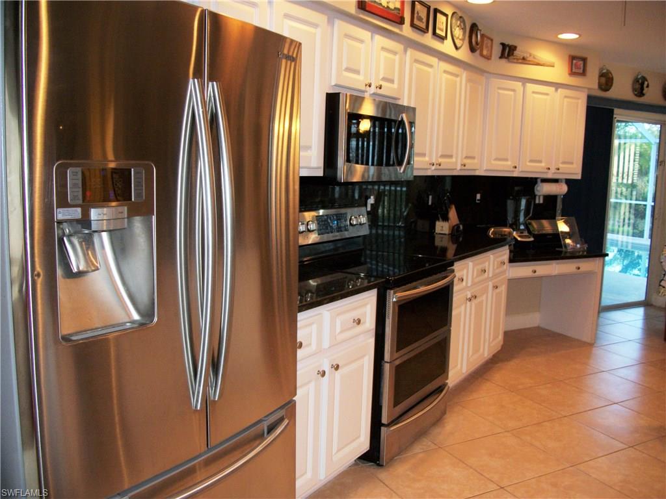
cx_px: 333
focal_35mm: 32
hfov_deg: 56.8
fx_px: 616
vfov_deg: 44.2
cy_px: 250
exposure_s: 1/30
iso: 160
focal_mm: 5.7
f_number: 2.9
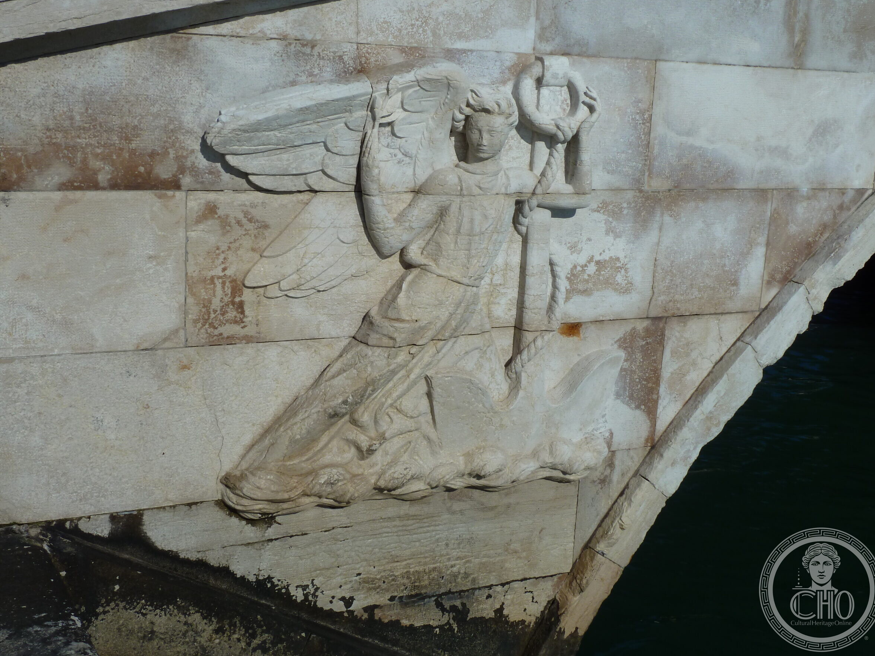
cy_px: 321
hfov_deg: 42.1
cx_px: 441
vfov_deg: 32.2
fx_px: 1137
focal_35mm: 45
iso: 80
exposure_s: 1/800
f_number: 6.3
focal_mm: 7.3
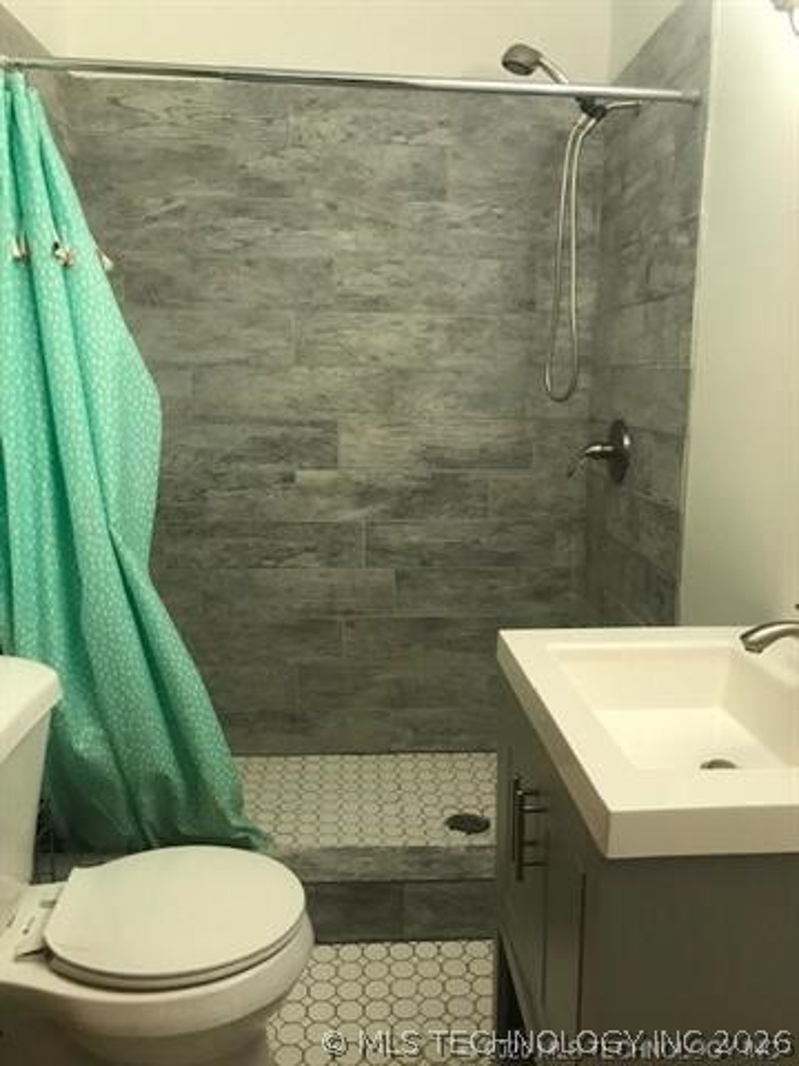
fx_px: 862
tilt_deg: -9.3
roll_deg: +0.2
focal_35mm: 28
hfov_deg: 49.7
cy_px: 533
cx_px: 400
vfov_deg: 63.4
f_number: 1.8
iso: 40
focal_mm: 3.99
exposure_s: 1/24
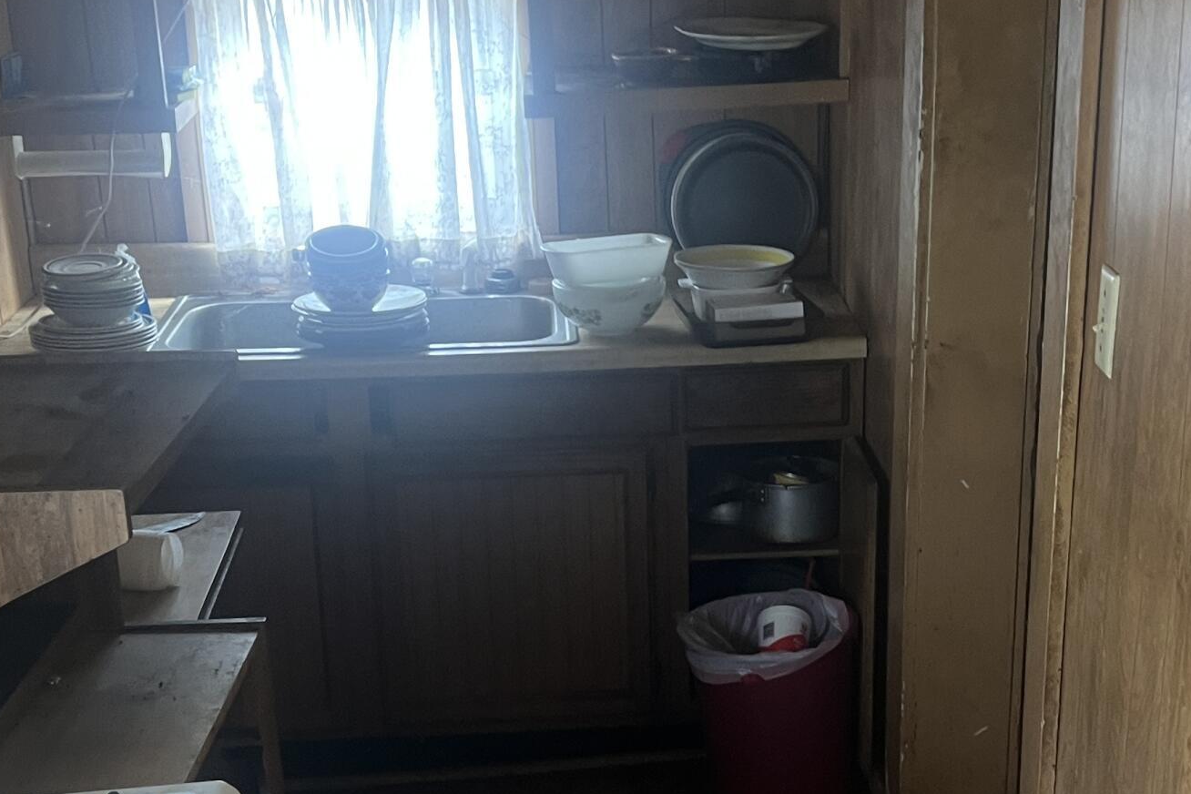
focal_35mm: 62
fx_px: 2051
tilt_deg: -20.3
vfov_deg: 21.6
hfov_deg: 32.4
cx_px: 616
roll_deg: +2.1
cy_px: 635
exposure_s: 1/64
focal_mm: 5.7
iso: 125
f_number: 1.5
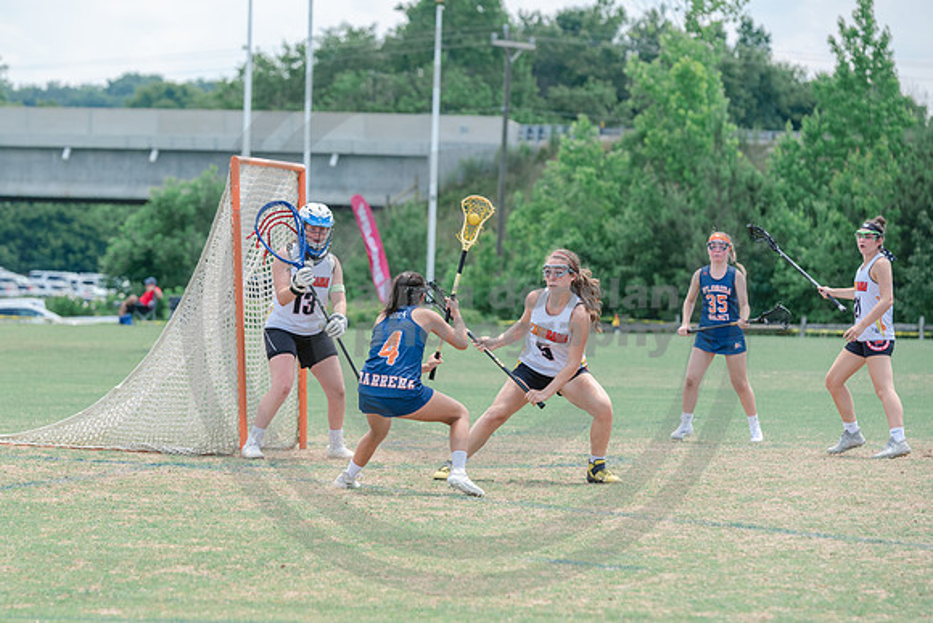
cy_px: 369
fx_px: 5220
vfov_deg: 6.8
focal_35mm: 201
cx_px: 380
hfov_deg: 10.2
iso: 400
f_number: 5
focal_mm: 170
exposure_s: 1/1600
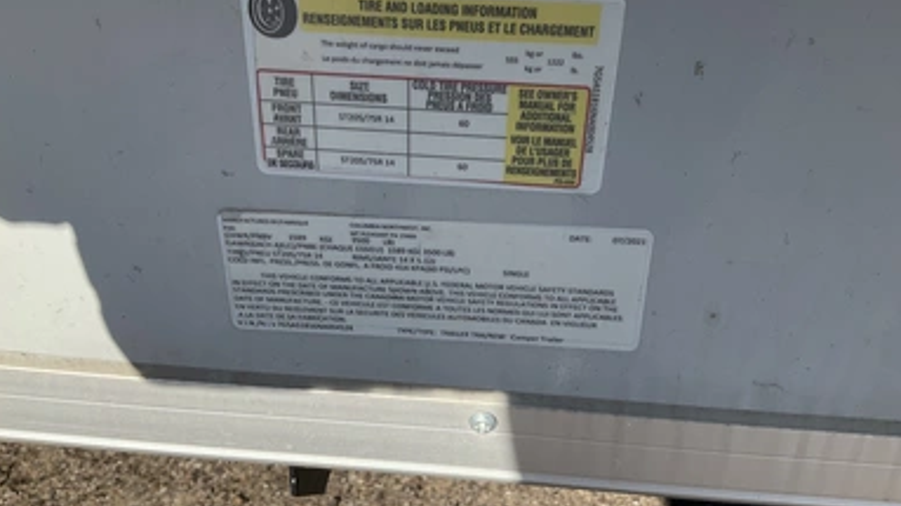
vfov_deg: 35.5
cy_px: 212
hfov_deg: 59.5
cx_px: 440
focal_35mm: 33
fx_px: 788
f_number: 1.8
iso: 25
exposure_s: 1/1076
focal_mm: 3
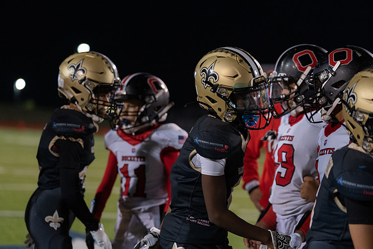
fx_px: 1212
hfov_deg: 17.5
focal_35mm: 117
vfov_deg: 11.7
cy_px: 124
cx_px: 186
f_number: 2.8
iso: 2500
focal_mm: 117
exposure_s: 1/500
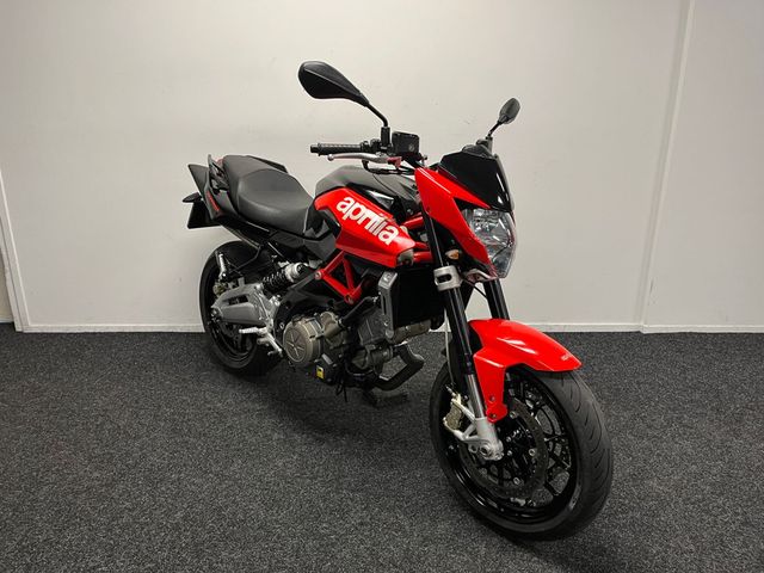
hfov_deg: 67.3
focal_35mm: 26
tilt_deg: -18.1
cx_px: 382
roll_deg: -0.4
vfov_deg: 53.1
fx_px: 574
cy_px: 286
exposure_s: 1/50
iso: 100
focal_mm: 5.1
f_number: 1.6
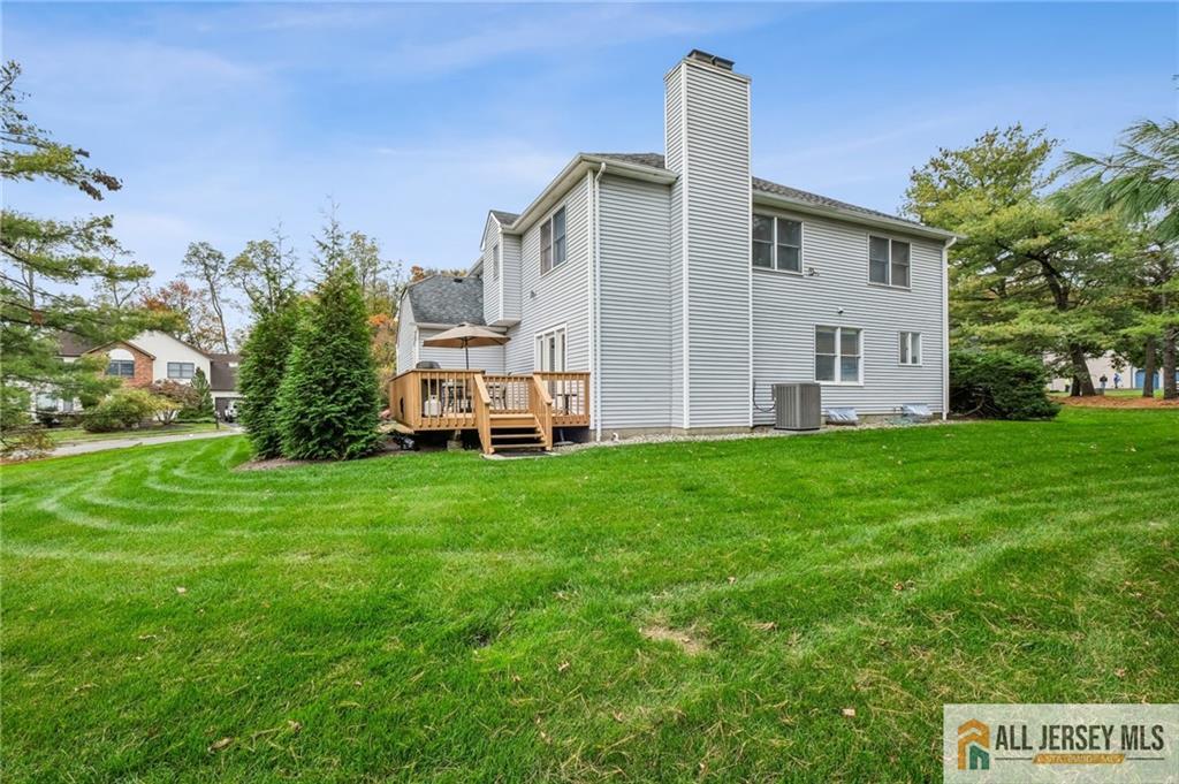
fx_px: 491
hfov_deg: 100.4
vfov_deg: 77.2
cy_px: 392
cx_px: 590
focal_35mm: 15
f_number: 8
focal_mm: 10
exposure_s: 1/180
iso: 400
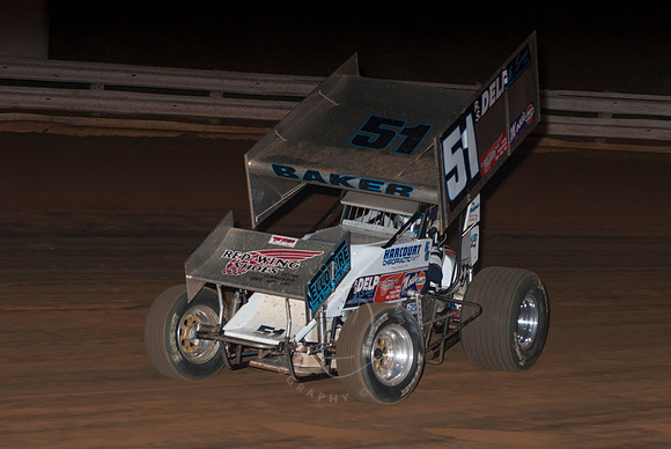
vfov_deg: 11.4
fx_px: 2239
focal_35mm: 120
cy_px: 224
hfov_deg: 17.0
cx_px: 336
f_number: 4.5
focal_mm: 80
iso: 400
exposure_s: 1/400
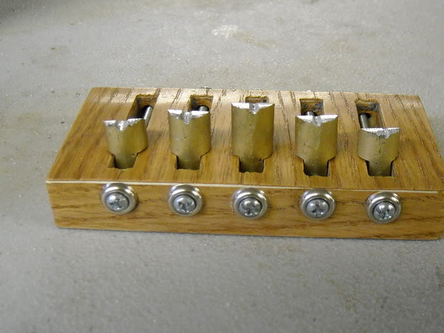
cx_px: 252
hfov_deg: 36.1
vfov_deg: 27.5
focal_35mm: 53
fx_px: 680
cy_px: 156
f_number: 2.8
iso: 400
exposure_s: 1/30
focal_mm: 5.7
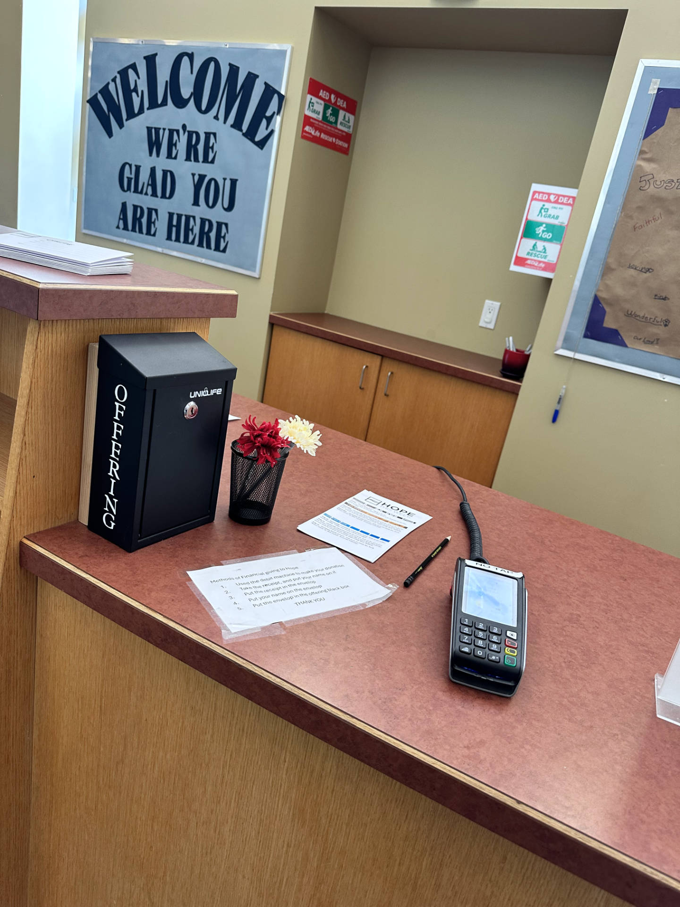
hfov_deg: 56.8
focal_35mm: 24
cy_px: 454
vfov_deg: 71.6
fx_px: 629
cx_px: 340
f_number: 1.8
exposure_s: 1/60
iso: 160
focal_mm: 6.9
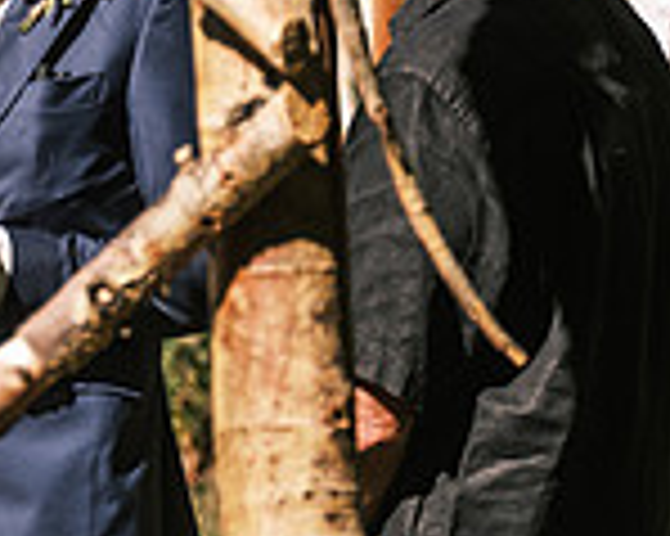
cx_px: -144
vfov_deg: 3.8
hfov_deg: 4.7
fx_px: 8105
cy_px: 151
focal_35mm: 409
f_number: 2.8
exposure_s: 1/1800
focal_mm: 74.4
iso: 160
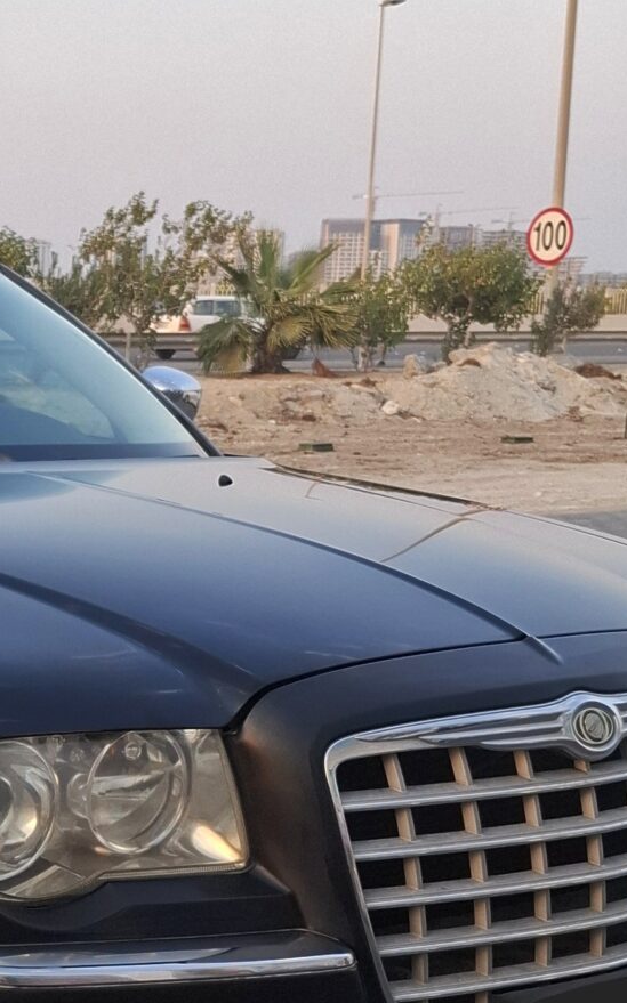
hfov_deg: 17.3
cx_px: -183
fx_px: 1942
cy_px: 747
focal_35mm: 71
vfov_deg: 28.6
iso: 50
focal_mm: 5.54
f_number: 1.8
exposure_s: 1/182
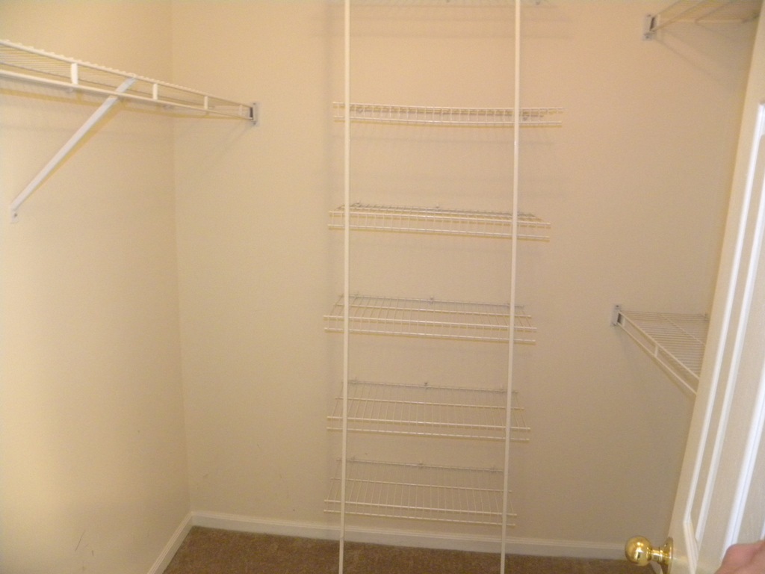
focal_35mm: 26
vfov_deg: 53.1
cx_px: 382
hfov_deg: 67.3
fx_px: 575
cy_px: 287
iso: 400
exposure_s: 1/30
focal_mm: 4.6
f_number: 2.8
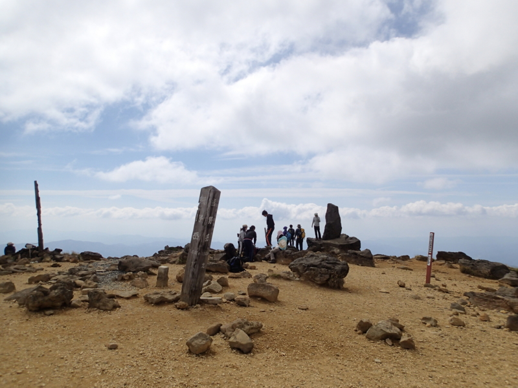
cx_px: 259
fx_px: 374
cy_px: 194
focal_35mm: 25
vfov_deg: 54.9
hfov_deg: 69.4
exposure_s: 1/400
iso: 100
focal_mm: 4.5
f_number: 8
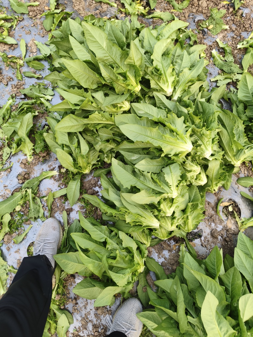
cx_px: 126
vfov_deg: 73.9
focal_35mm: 23
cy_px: 168
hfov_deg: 58.9
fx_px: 224
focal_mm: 5.56
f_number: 1.88
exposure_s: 1/121
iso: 50
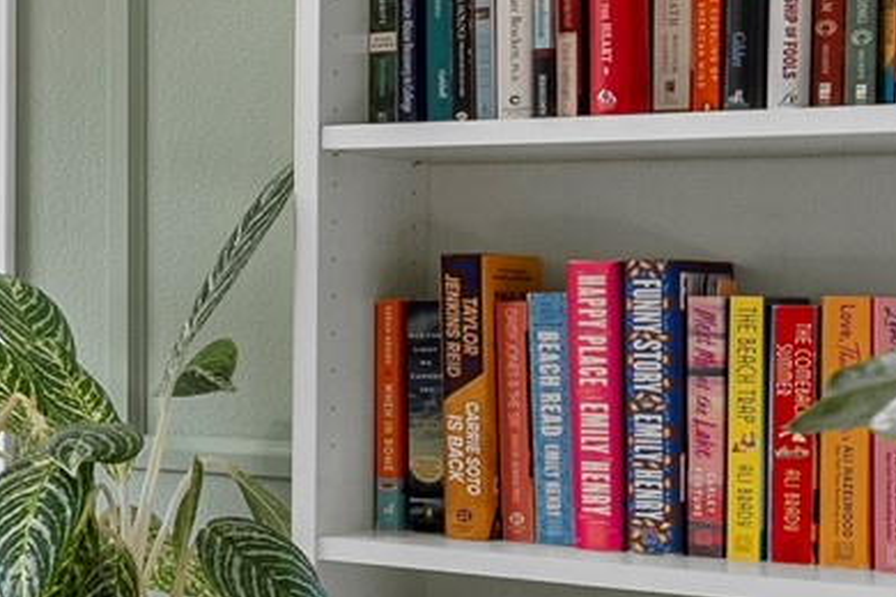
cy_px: 278
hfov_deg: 15.2
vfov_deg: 15.4
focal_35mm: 89
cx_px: -1169
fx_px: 2215
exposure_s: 1/2.5
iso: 160
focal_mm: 16
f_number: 8
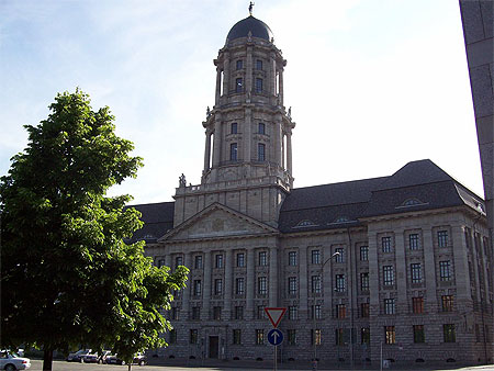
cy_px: 186
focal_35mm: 36
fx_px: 514
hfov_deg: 51.3
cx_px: 247
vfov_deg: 39.7
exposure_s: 1/402
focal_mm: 6
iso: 80
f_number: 4.8
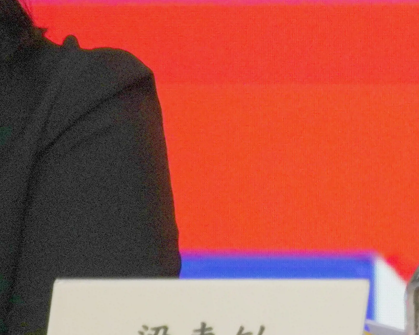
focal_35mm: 1160
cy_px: 46
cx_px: 633
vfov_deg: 1.3
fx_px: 14383
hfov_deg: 1.7
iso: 1600
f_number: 6.3
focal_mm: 214
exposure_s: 1/250
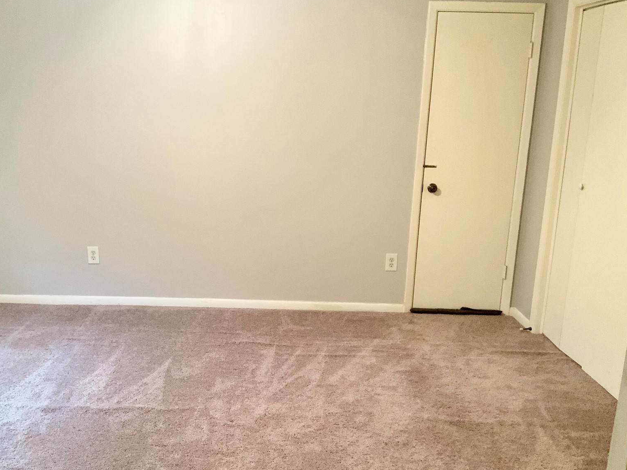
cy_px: 277
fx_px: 706
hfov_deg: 47.6
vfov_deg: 36.7
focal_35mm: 39
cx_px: 249
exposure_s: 1/40
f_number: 1.8
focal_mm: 3
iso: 200
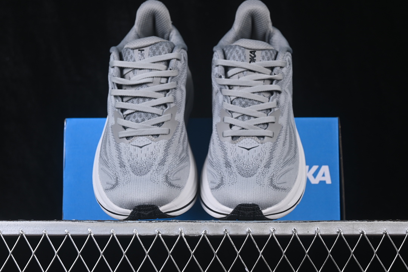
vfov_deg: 18.2
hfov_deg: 27.0
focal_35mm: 75
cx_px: 204
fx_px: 850
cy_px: 136
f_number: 7.1
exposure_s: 1/80
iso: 160
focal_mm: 50
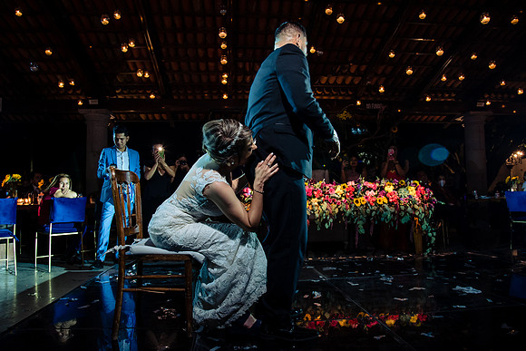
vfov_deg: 51.9
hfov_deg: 72.2
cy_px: 176
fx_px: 361
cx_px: 263
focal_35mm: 25
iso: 2000
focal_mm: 24
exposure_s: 1/50
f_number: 6.3
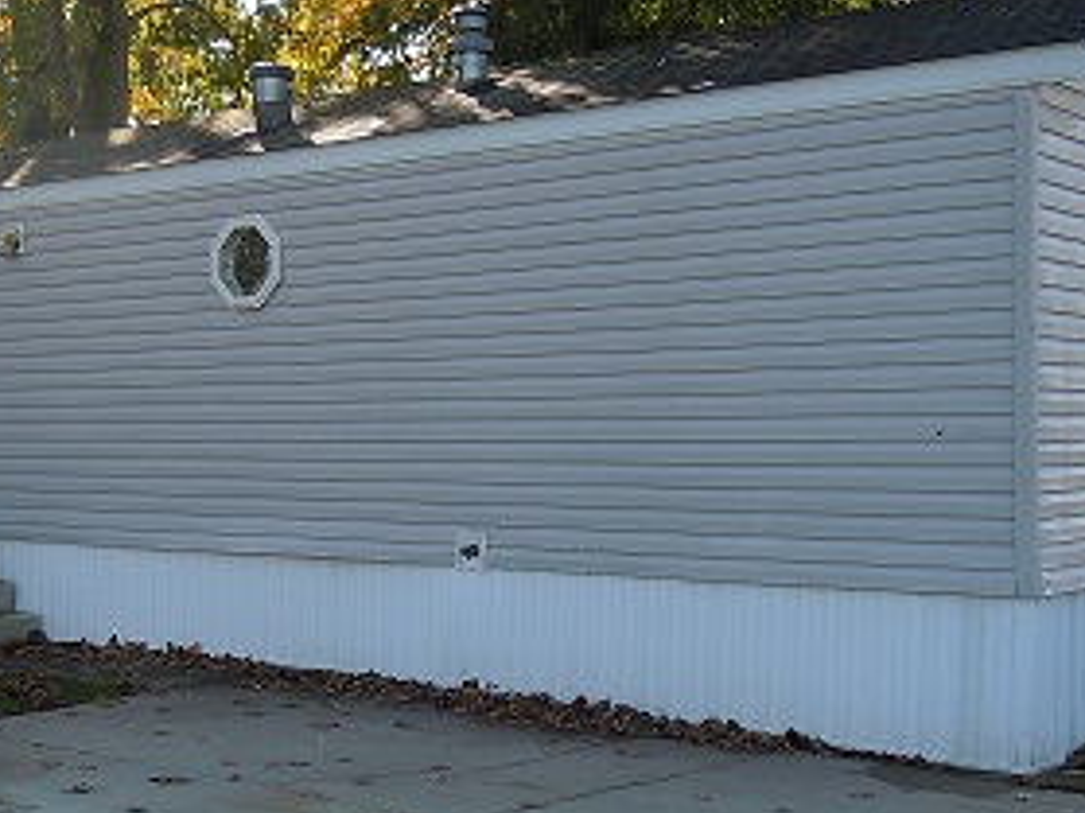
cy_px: 461
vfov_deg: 25.2
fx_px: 1817
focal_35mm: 58
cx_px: 257
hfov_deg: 32.5
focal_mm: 5.4
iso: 100
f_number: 3.5
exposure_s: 1/320
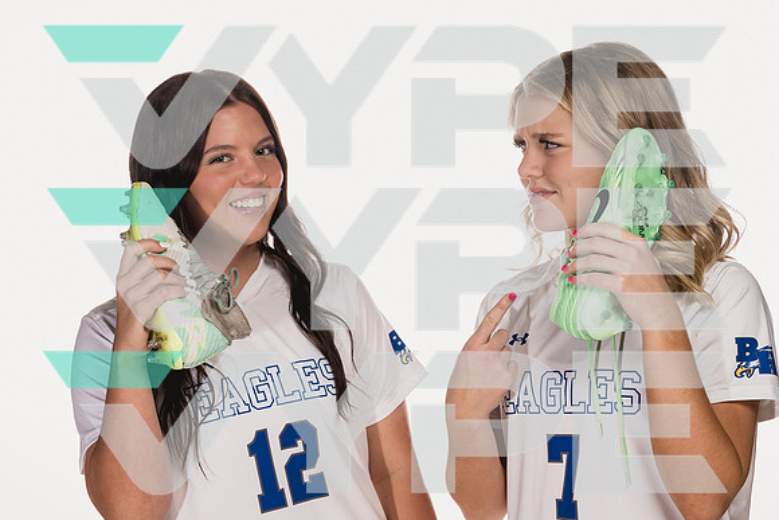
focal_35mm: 81
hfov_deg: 25.1
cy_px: 247
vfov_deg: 16.9
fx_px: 1748
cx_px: 373
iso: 400
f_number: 5.6
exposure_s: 1/250
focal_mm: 70
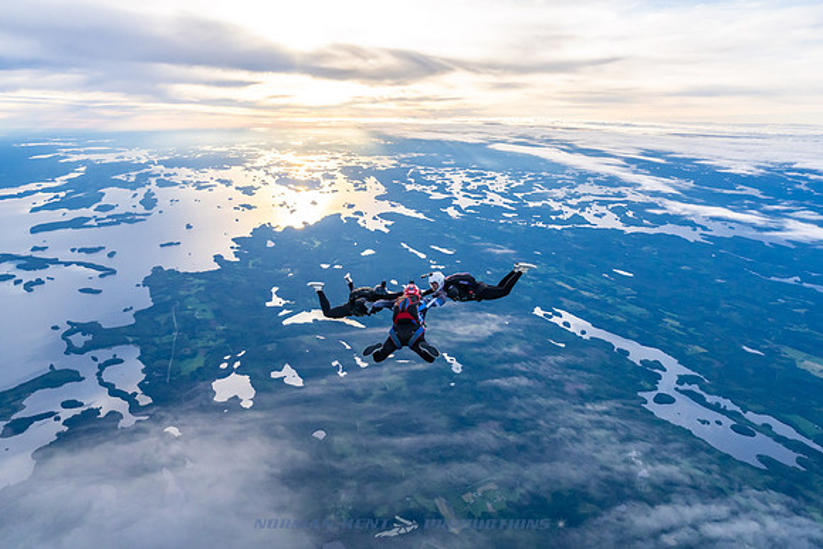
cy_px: 274
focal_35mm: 28
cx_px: 423
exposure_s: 1/1600
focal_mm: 27
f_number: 7.1
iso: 1600
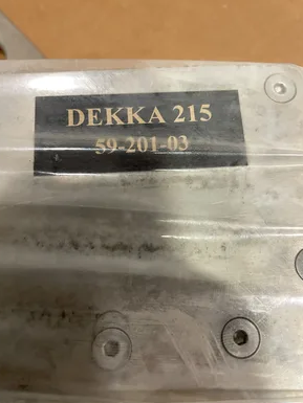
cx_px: 148
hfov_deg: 51.4
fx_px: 315
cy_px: 201
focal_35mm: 27
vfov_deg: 65.3
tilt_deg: -78.2
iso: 250
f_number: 1.6
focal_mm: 4.2
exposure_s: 1/60
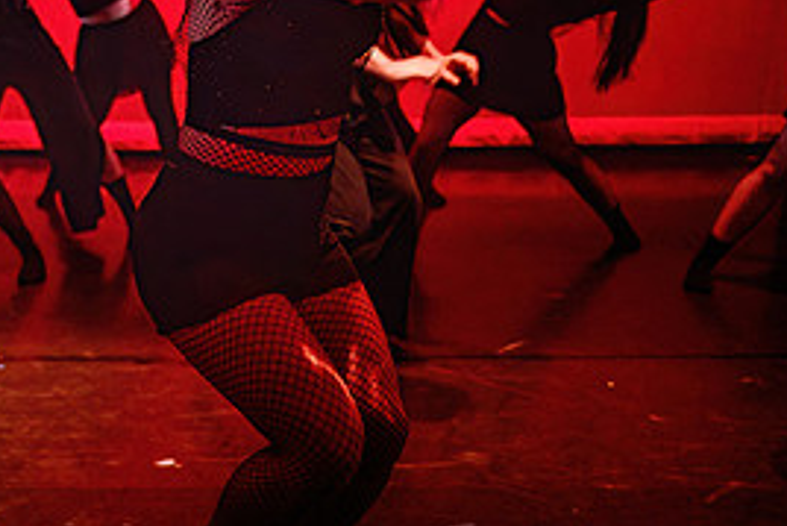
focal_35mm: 60
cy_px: 272
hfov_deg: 32.1
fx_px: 1312
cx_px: 110
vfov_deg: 22.6
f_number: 2.8
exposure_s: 1/300
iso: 3200
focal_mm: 24
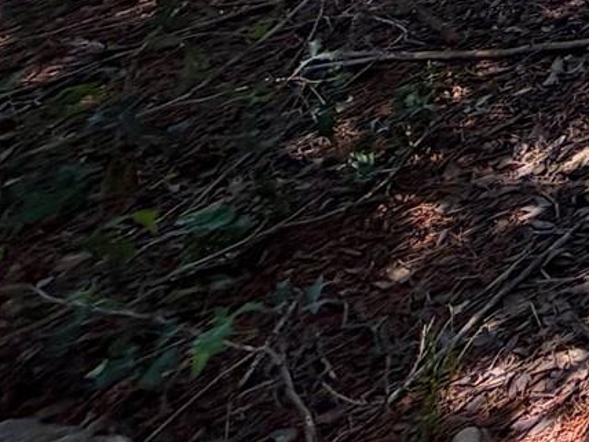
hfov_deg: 15.7
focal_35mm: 67
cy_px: -567
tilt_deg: -9.2
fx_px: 1140
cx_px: 1378
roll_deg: +0.7
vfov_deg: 15.1
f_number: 2.2
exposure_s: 1/146
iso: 40
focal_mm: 2.22
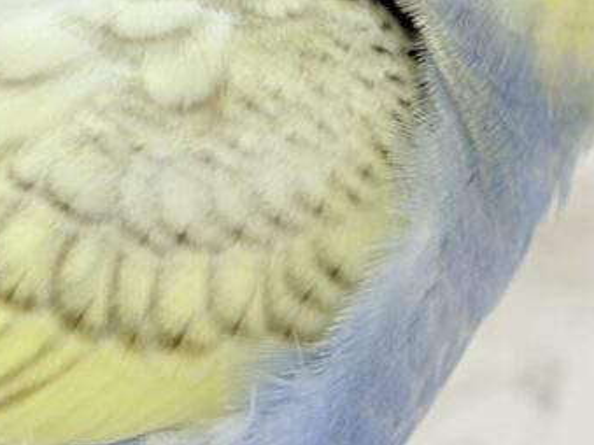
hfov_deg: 10.7
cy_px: 58
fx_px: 3156
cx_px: 470
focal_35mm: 184
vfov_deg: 8.0
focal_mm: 5.96
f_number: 1.6
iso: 64
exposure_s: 1/100
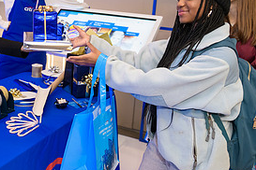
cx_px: 50
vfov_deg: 26.0
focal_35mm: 51
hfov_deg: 37.4
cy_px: 33
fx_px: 363
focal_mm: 24
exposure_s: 1/100
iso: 800
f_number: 3.2
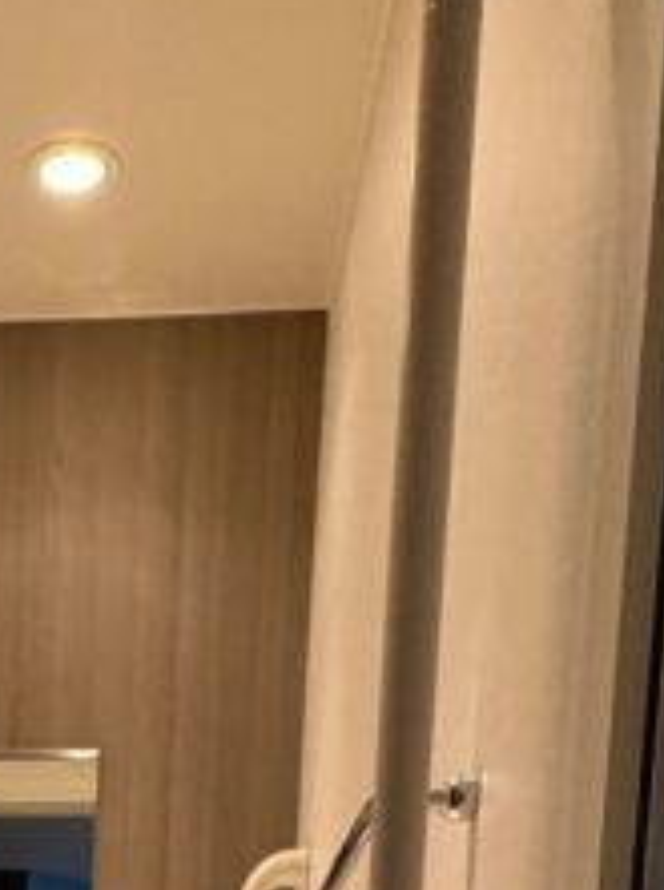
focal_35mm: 65
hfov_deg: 21.4
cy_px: 1458
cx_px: -60
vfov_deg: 22.4
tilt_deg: -8.7
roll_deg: -1.0
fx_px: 1667
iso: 320
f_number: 2.2
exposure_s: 1/50
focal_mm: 2.22
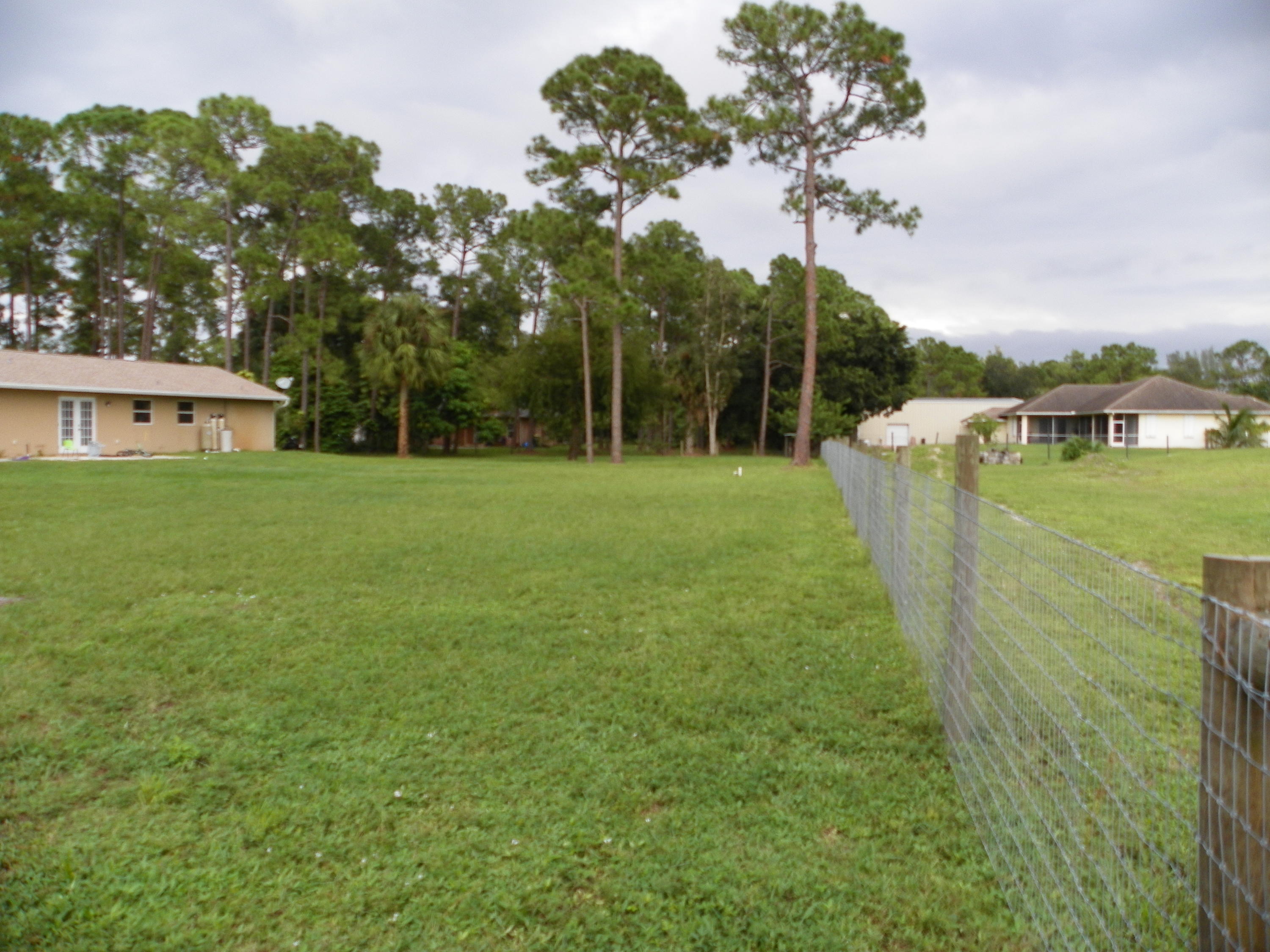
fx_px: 954
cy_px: 476
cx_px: 635
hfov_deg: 67.3
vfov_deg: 53.1
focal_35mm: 26
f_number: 2.8
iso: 64
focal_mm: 4.6
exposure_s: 1/400
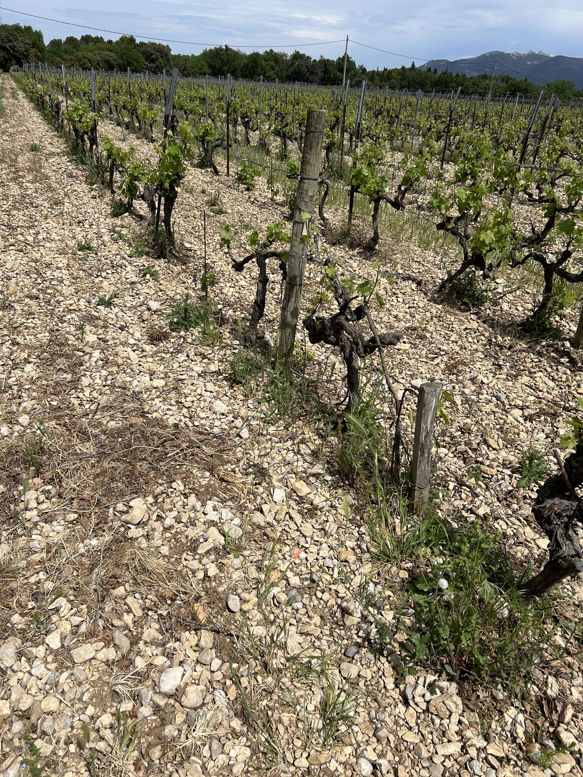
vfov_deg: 67.3
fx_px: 584
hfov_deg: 53.1
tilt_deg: -27.7
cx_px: 292
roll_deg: -3.5
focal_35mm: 26
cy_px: 388
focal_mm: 5.7
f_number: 1.5
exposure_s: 1/6211
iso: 50
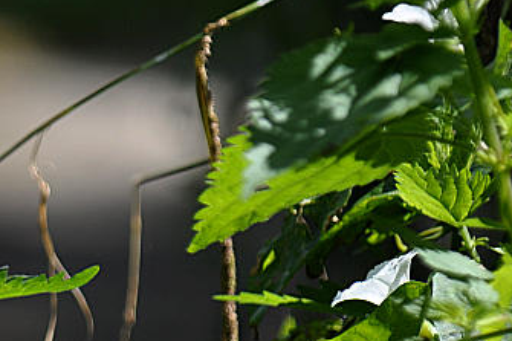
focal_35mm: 1374
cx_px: -61
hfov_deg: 1.5
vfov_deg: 1.0
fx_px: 19531
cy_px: 124
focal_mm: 300
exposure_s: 1/800
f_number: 5.6
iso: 200
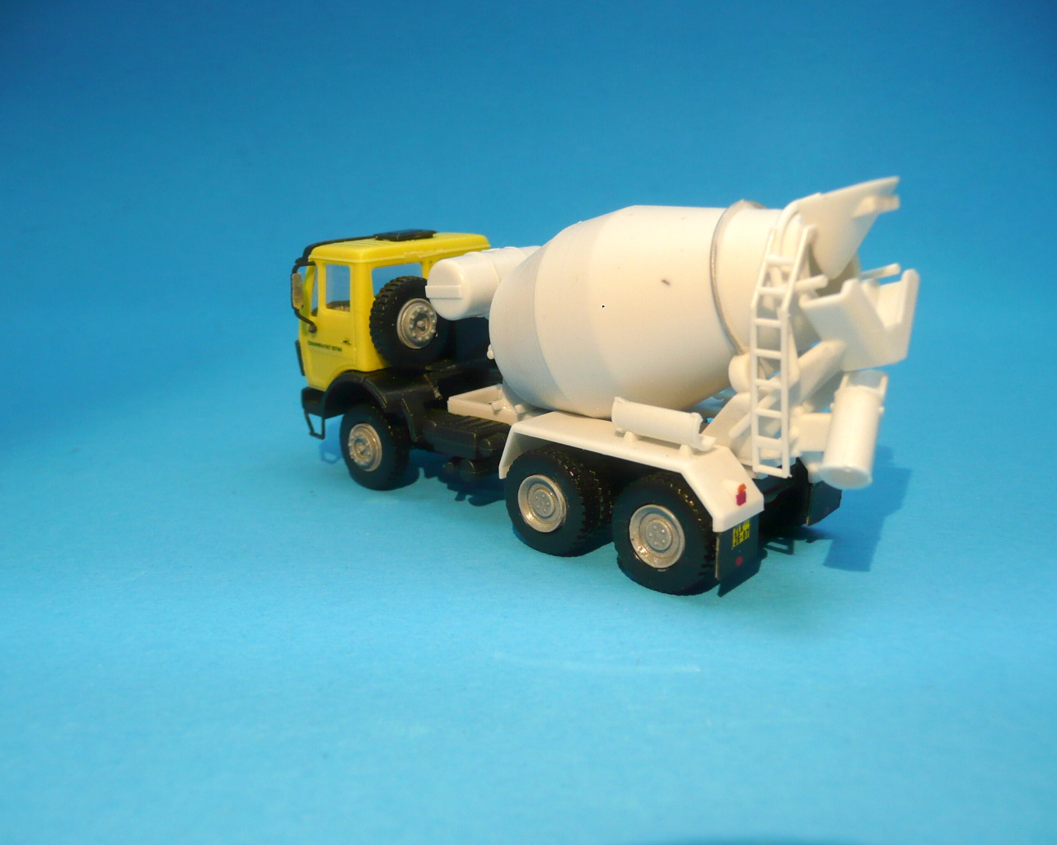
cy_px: 424
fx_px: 938
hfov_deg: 58.7
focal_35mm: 30
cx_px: 573
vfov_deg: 48.5
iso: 100
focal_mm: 4.6
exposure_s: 1/160
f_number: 3.3
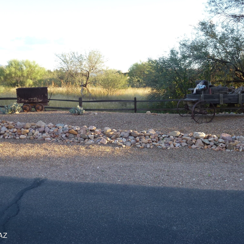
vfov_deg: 46.0
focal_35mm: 36
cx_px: 121
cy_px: 122
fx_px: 287
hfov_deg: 46.0
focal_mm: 5.4
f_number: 3.5
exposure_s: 1/100
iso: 100
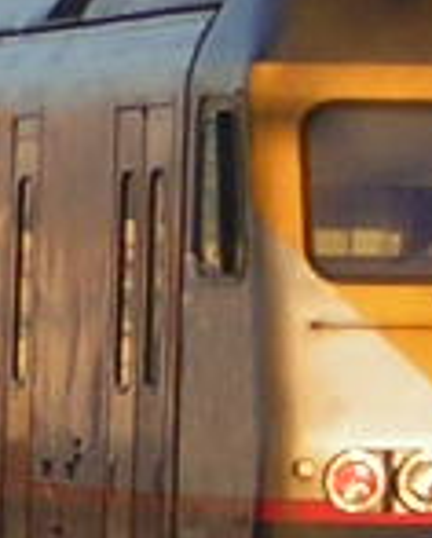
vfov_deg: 2.6
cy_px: 73
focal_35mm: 733
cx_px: -567
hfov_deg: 2.1
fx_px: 11691
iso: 50
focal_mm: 14.1
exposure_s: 1/198
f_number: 4.7
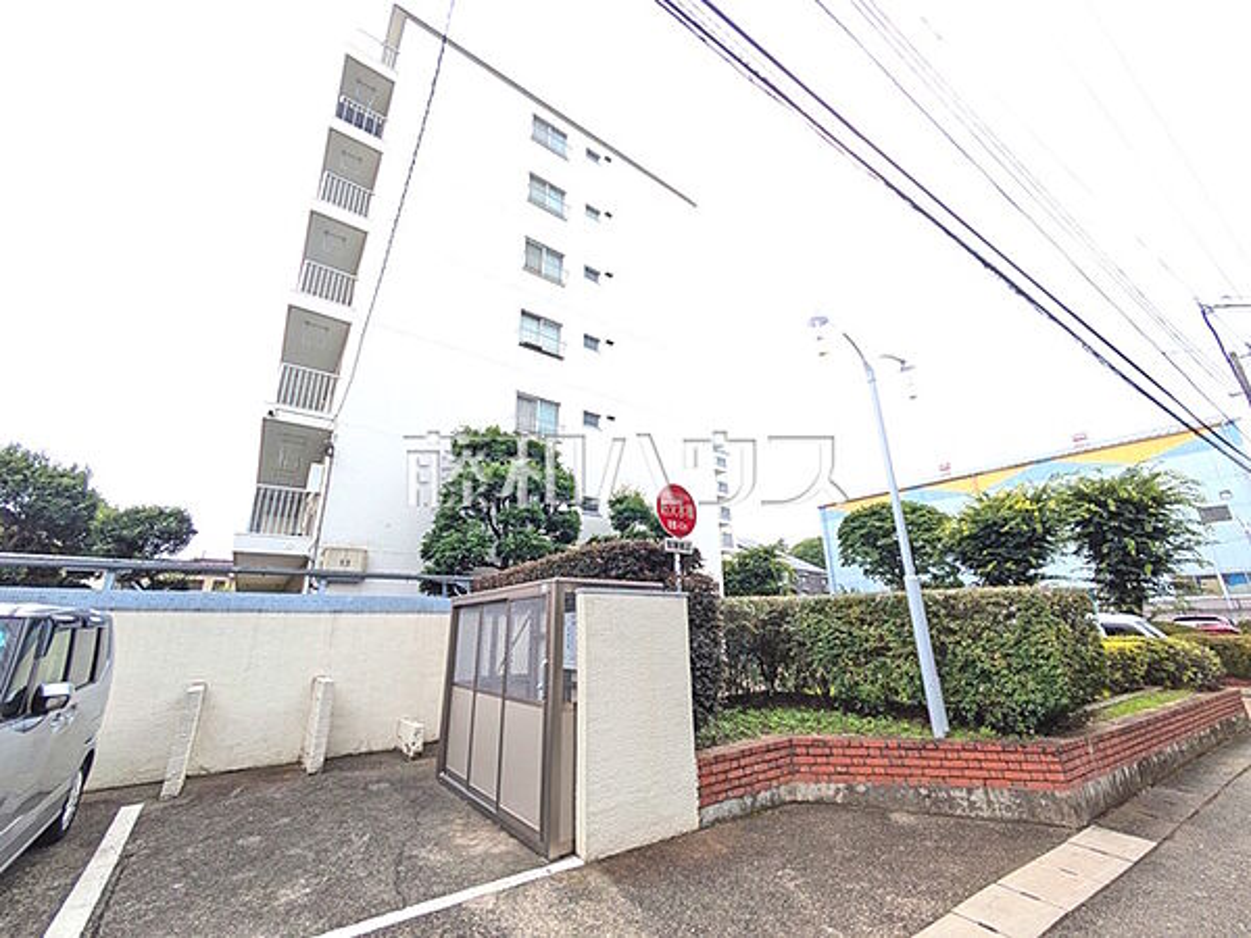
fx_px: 506
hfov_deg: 102.1
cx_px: 626
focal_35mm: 14
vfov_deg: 85.7
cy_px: 469
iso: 49
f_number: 2.2
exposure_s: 1/469
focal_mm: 1.83
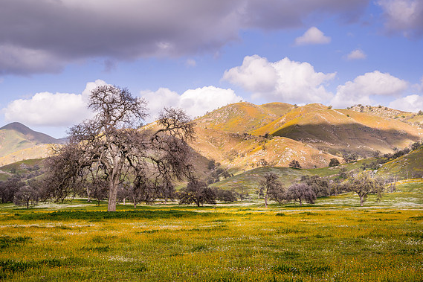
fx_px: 623
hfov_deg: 37.5
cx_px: 210
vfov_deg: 25.5
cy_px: 139
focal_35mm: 53
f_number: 11
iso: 110
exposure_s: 1/60
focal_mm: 52
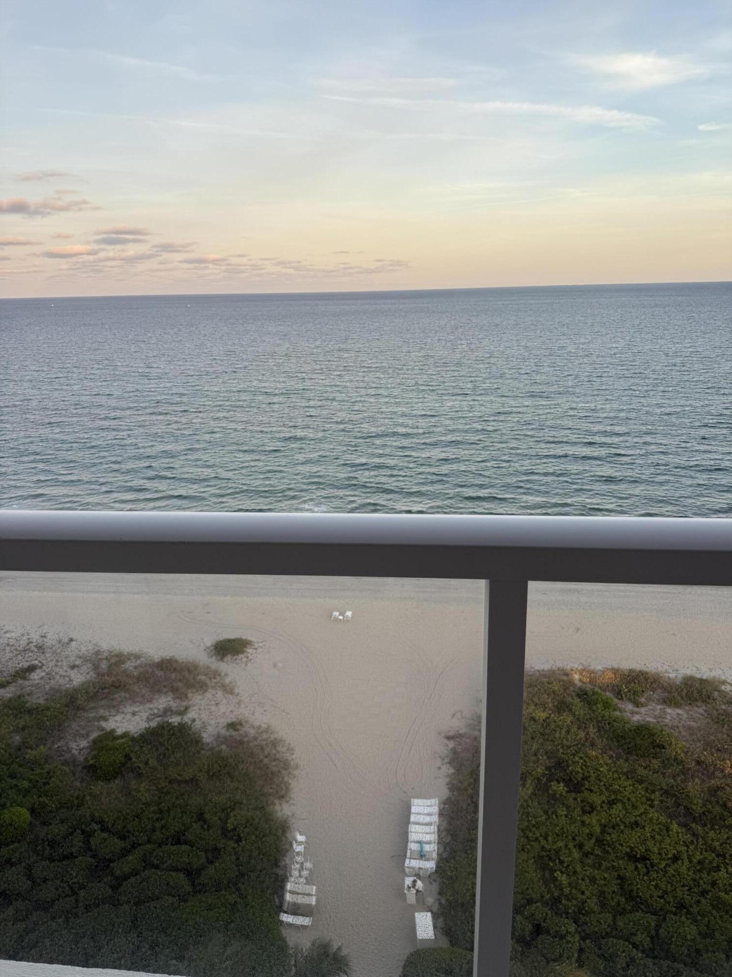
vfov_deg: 71.6
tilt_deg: -16.0
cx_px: 366
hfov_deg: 56.8
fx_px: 677
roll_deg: +0.8
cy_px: 488
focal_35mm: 24
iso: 80
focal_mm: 6.76
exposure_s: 1/849
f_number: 1.78
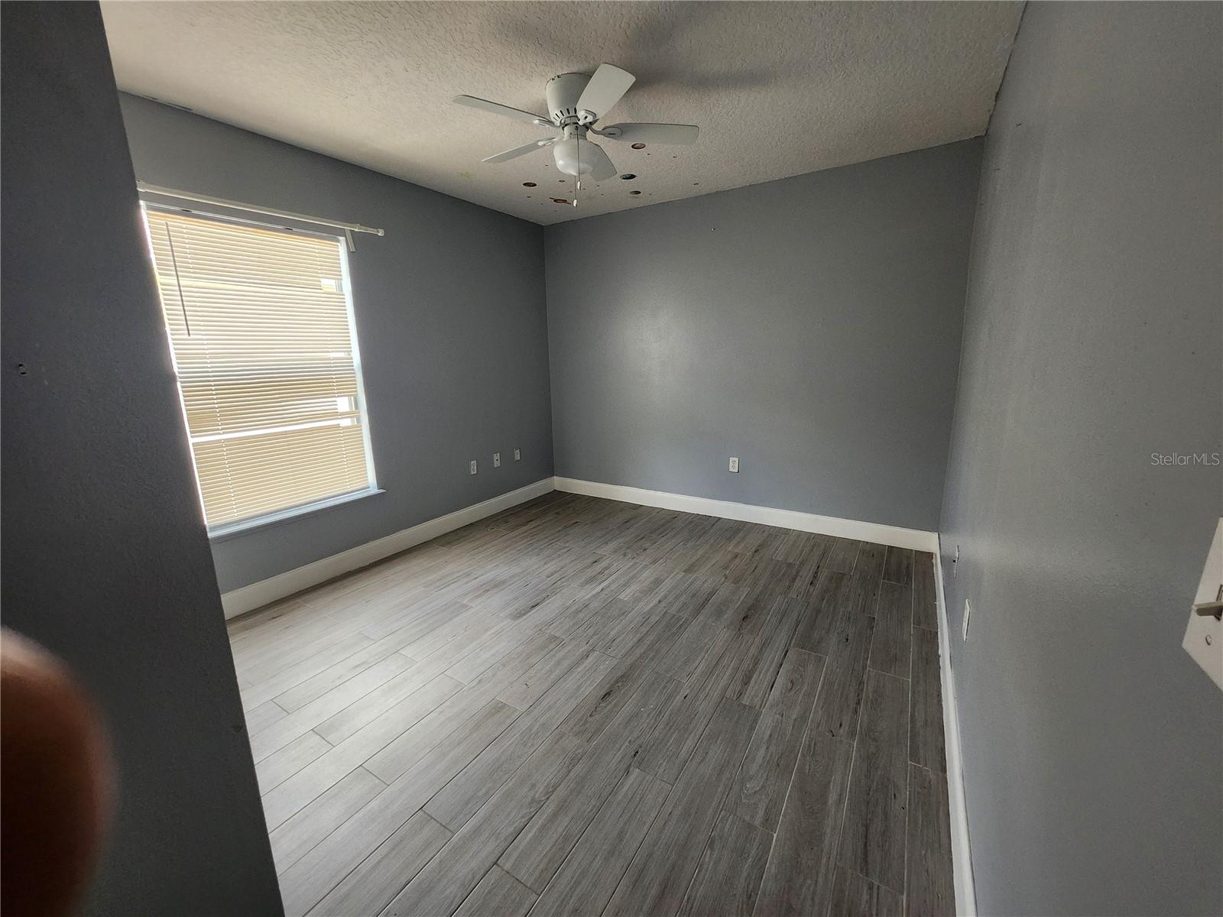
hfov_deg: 106.2
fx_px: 459
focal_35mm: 13
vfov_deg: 89.9
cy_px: 458
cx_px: 612
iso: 160
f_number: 2.2
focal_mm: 1.74
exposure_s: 1/60
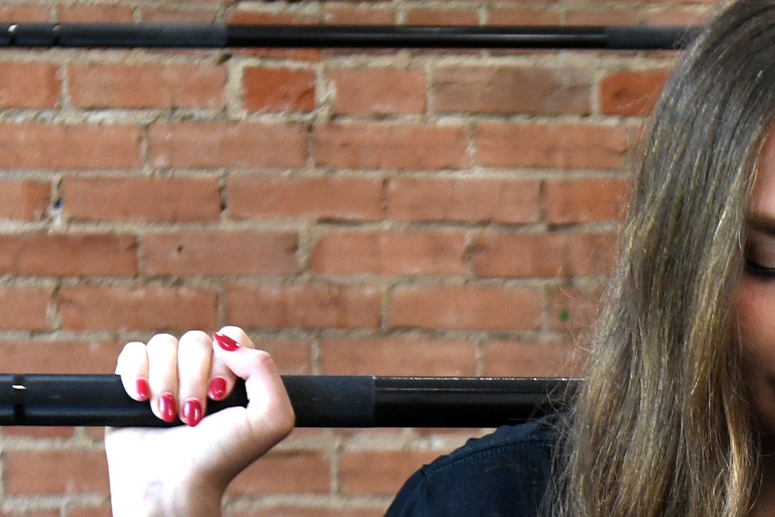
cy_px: 538
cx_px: 819
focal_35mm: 219
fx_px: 4714
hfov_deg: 9.3
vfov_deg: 6.3
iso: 1250
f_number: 4
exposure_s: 1/100
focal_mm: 42
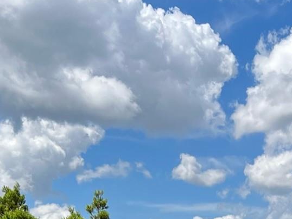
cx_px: 330
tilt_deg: -5.1
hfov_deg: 19.0
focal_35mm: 99
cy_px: 402
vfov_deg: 13.3
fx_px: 835
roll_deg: +0.1
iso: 50
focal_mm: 5.7
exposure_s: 1/3704
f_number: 1.5
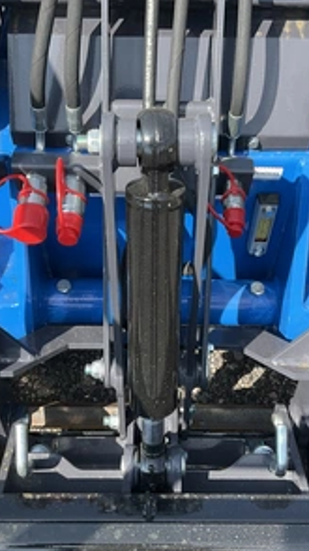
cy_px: 276
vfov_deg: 47.4
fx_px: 627
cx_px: 152
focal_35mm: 43
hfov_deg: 27.7
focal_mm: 3
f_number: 1.8
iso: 25
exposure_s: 1/454
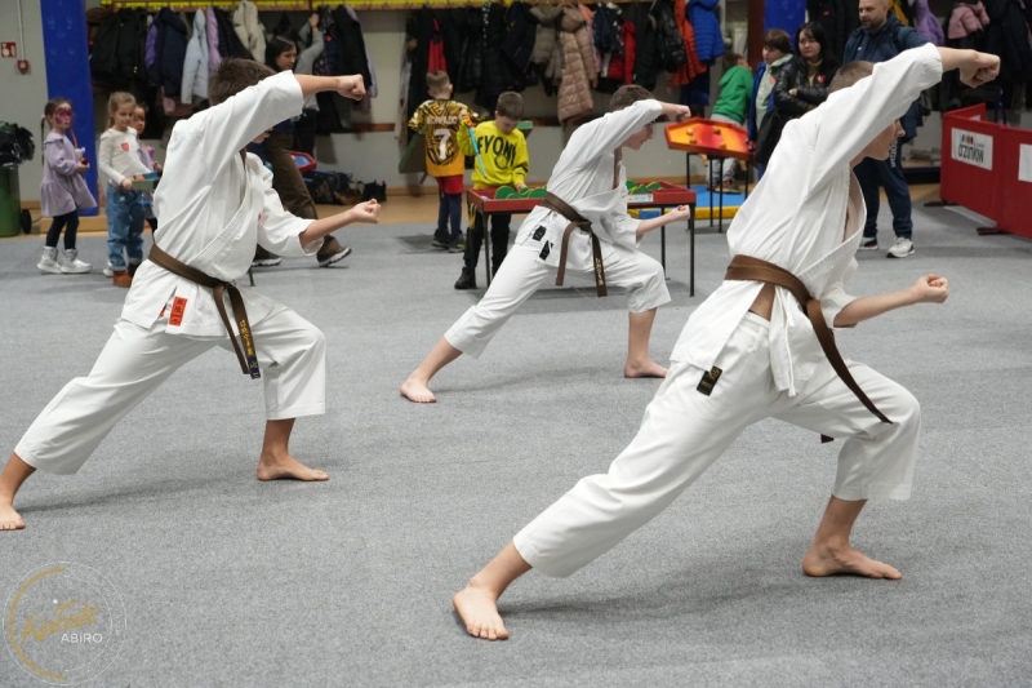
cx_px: 516
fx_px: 1519
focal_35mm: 53
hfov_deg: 37.5
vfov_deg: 25.5
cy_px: 344
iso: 4000
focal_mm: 53
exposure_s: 1/250
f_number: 4
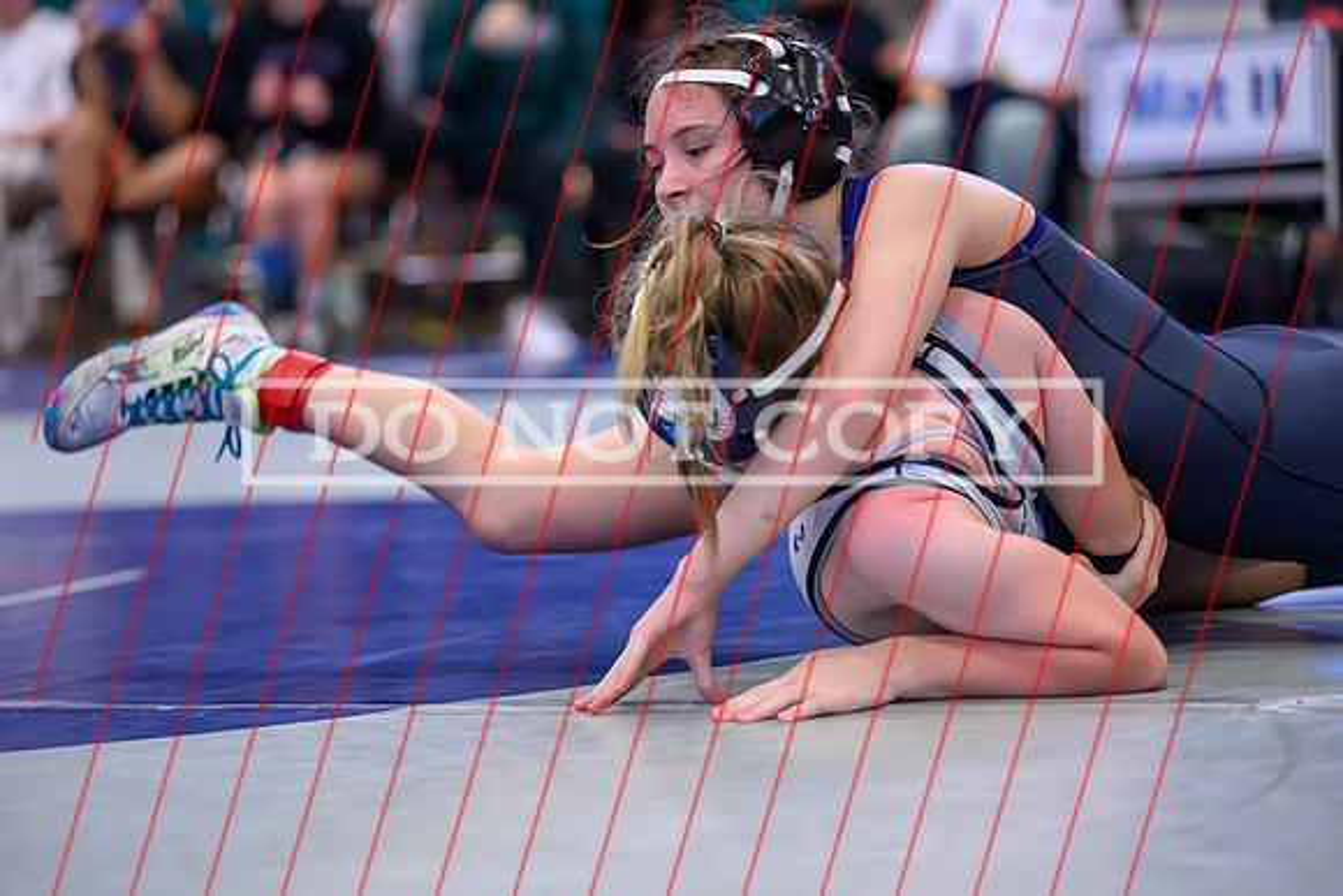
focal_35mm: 125
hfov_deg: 16.4
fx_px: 4664
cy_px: 448
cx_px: 672
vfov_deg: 11.0
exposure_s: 1/640
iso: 8000
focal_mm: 125
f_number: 2.8
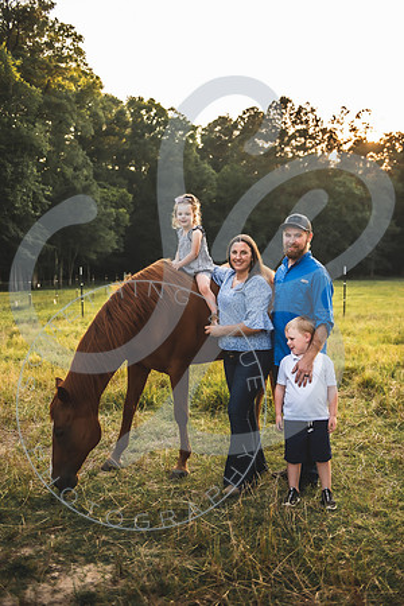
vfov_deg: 53.1
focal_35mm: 36
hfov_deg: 36.9
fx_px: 606
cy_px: 303
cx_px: 202
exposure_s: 1/250
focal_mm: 36
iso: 125
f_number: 2.8
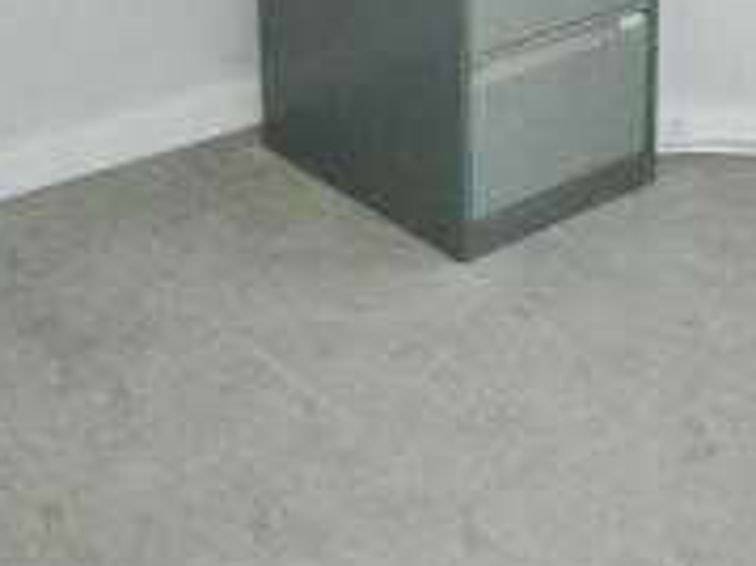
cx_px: 638
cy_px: -209
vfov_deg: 17.5
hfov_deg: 24.5
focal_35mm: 78
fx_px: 1702
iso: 200
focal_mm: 12
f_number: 4.5
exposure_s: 1/125
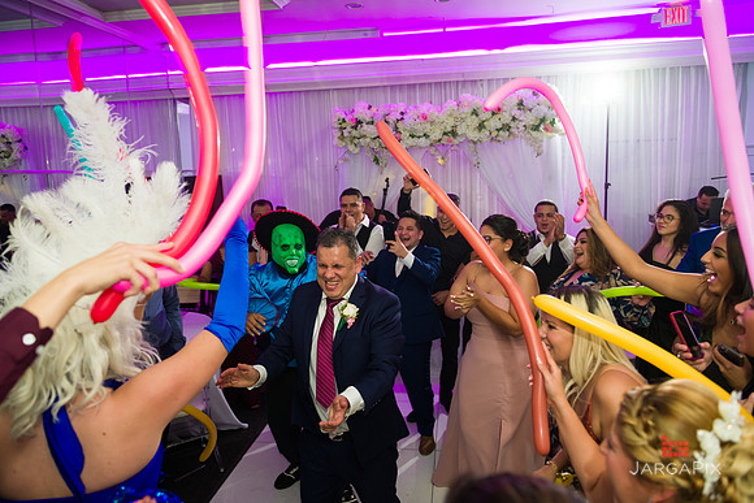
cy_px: 252
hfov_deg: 73.7
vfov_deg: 53.2
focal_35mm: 24
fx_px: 503
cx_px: 377
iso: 800
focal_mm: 24
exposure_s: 1/125
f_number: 3.2
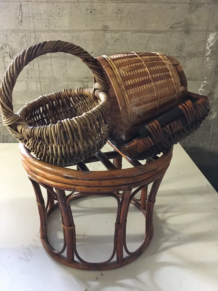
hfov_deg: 48.2
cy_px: 146
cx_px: 109
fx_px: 244
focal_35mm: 29
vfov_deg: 61.7
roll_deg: -1.4
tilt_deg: -20.8
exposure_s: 1/8
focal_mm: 4.15
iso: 125
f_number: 2.2
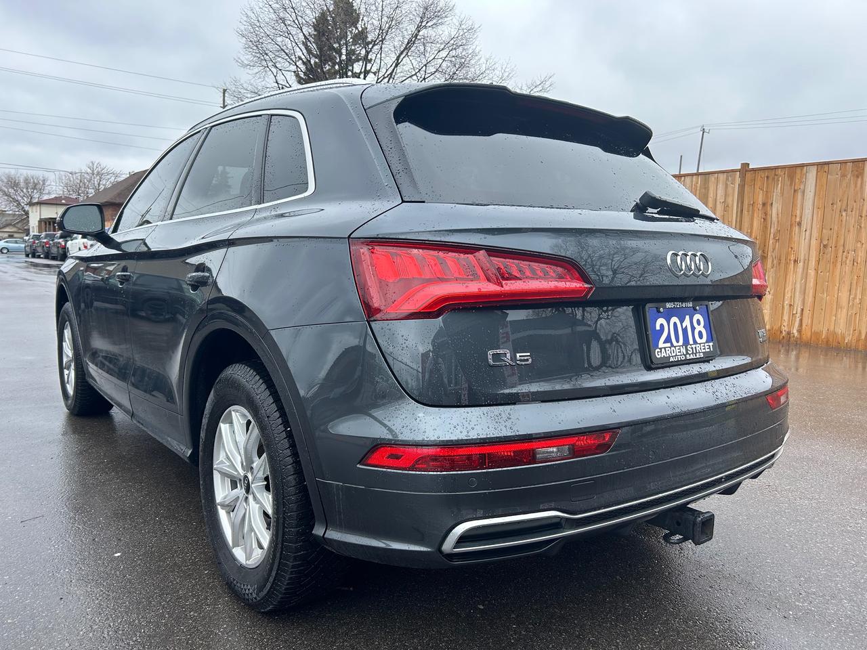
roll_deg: -1.8
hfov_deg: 67.3
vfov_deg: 53.1
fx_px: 651
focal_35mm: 26
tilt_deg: -6.6
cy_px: 325
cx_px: 434
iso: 50
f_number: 1.5
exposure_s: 1/1377
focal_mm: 5.7
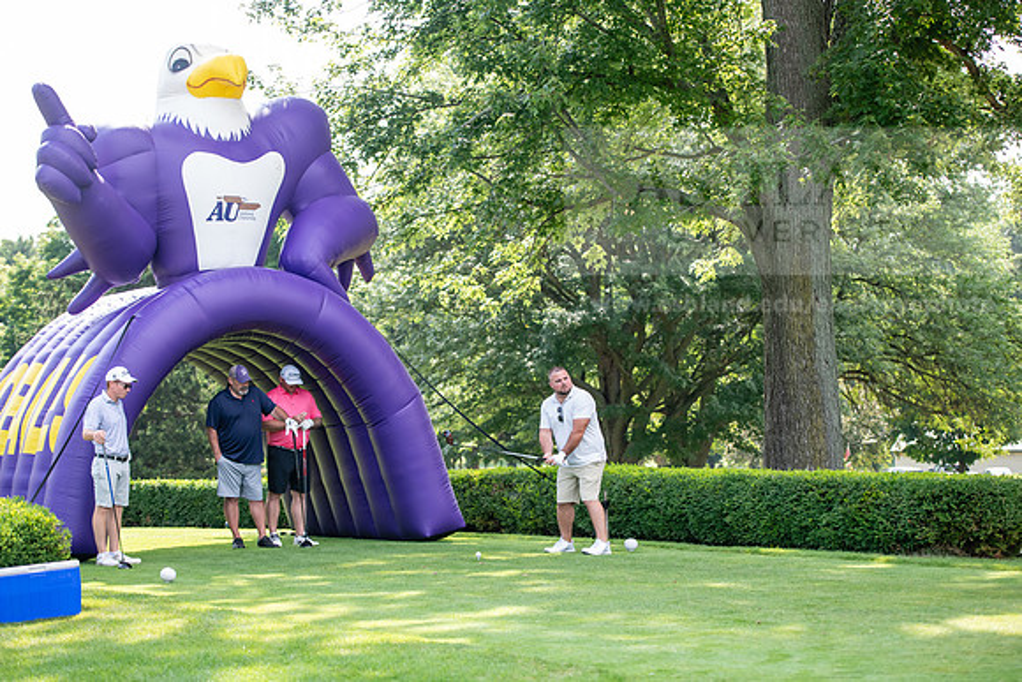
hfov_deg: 27.0
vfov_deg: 18.2
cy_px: 341
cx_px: 511
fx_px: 2130
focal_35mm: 75
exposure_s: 1/800
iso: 400
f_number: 3.2
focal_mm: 75
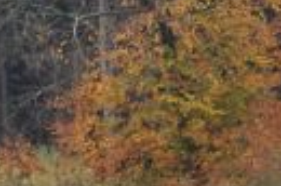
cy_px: 261
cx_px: 800
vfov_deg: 1.7
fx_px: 6105
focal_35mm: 784
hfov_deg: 2.6
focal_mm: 85
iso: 200
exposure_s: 1/160
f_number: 6.3
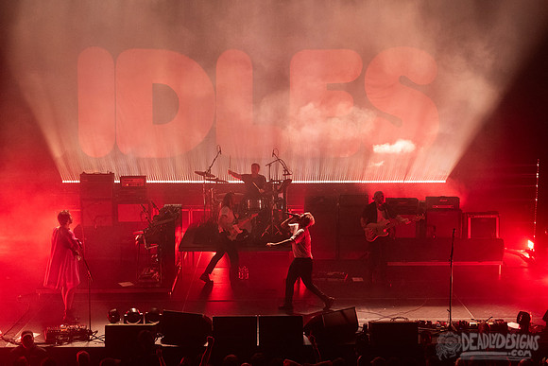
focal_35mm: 55
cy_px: 177
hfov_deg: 36.2
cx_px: 299
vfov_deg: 24.6
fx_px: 838
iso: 2500
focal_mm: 48
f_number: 3.2
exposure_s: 1/500
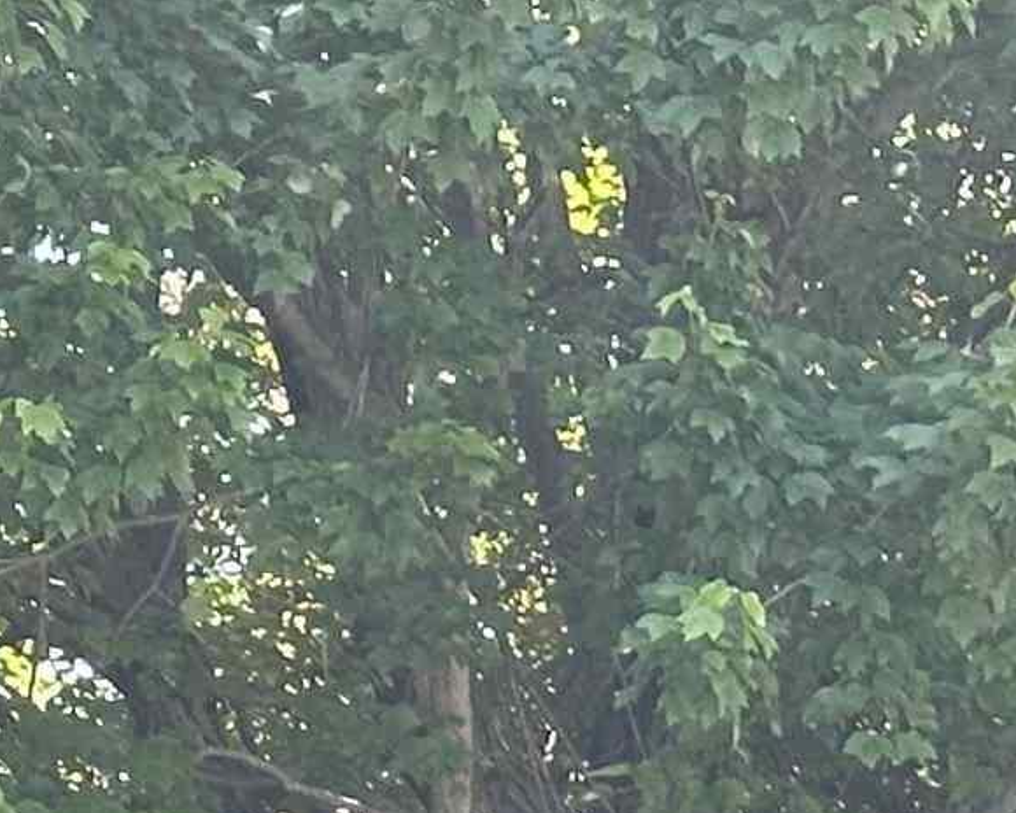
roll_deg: -0.7
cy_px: 1987
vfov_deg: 6.0
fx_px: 7457
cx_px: -1324
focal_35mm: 248
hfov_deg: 7.4
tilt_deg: +0.3
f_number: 1.78
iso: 64
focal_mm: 6.86
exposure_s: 1/543
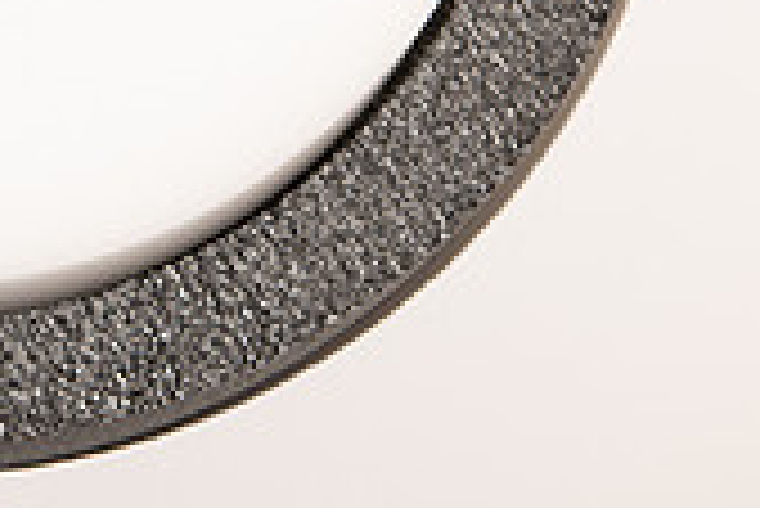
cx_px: -112
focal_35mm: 226
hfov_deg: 9.0
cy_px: -276
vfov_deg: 6.0
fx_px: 4775
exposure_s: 1/60
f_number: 7.1
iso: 64
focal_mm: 66
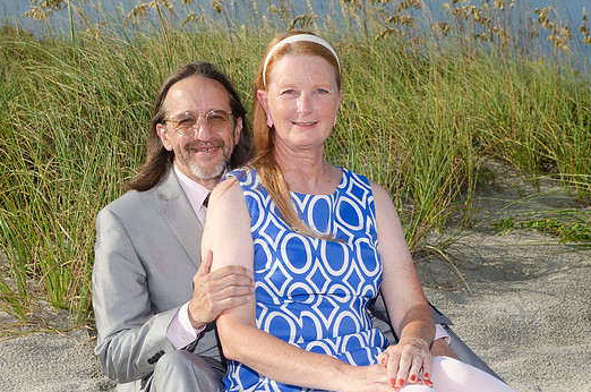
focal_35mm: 80
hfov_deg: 25.4
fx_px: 1311
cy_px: 191
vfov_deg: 17.0
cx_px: 297
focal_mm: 48
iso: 100
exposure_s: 1/250
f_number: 10
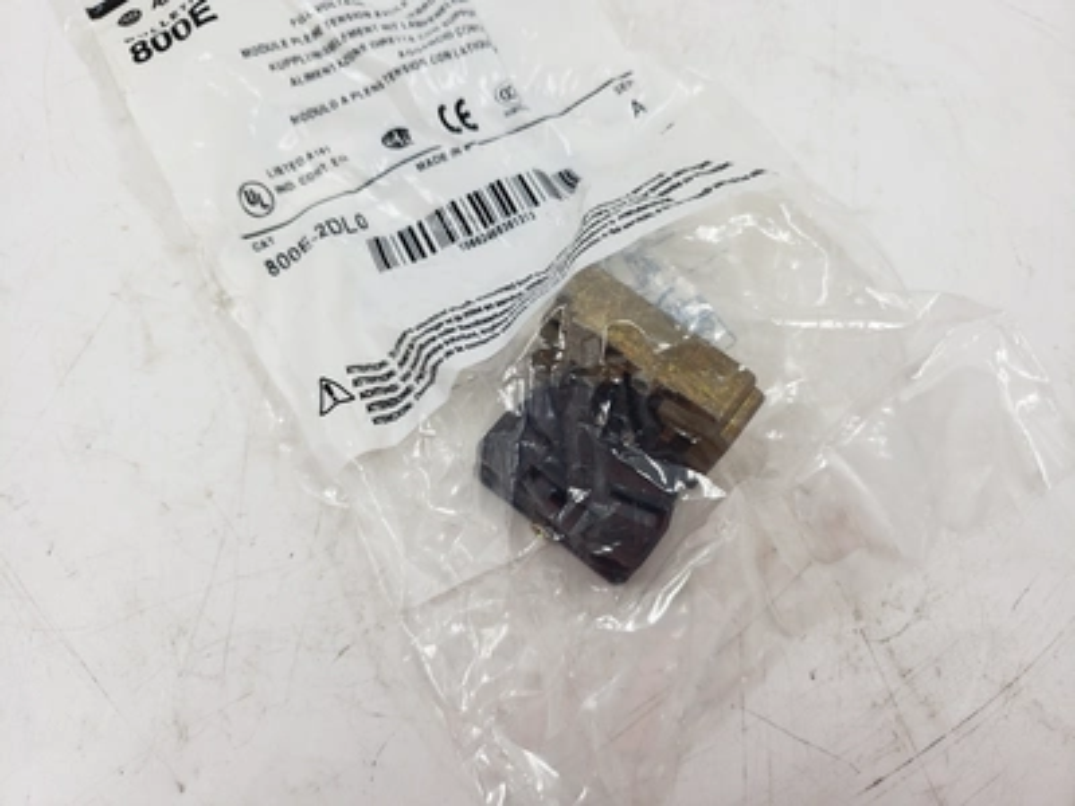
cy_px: 403
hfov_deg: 67.3
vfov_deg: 53.1
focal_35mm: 26
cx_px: 538
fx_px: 807
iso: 50
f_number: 1.5
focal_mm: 4.3
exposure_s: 1/360
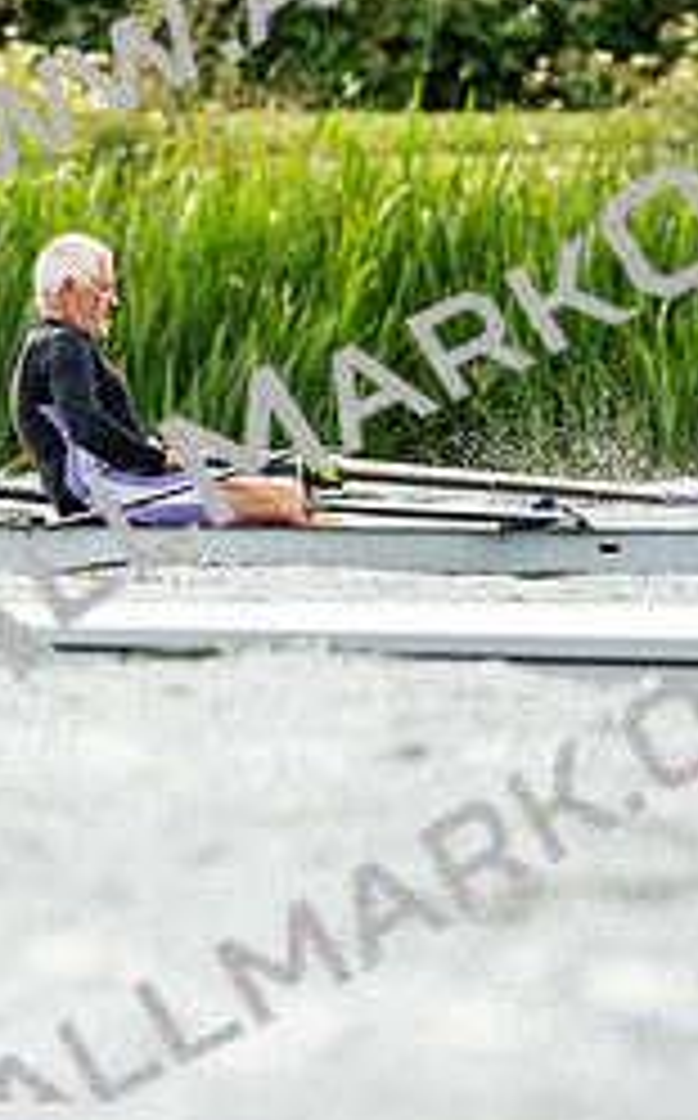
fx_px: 33913
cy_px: 331
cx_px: -513
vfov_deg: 1.9
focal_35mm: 1111
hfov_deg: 1.2
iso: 800
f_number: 6.3
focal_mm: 467
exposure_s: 1/2000
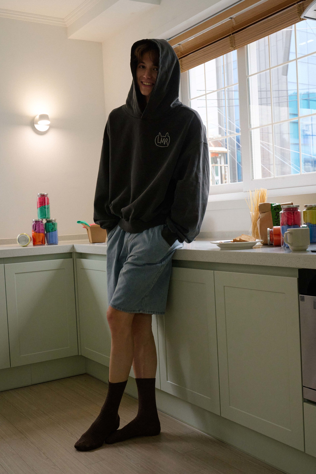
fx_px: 527
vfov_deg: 48.5
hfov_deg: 33.4
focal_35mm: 40
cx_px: 158
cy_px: 237
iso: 1000
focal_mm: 40
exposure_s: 1/125
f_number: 8
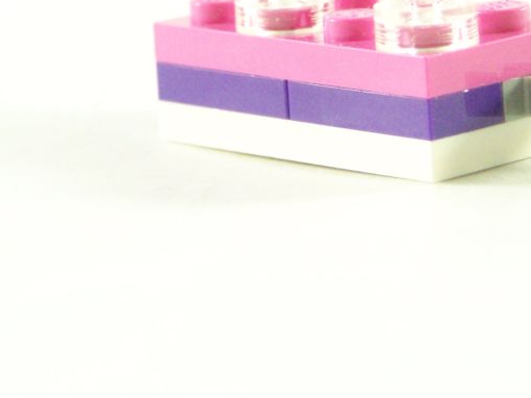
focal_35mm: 235
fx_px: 3603
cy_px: 3
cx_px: 384
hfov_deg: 8.4
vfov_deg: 6.3
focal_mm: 19.4
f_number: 3.6
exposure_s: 1/60
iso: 400
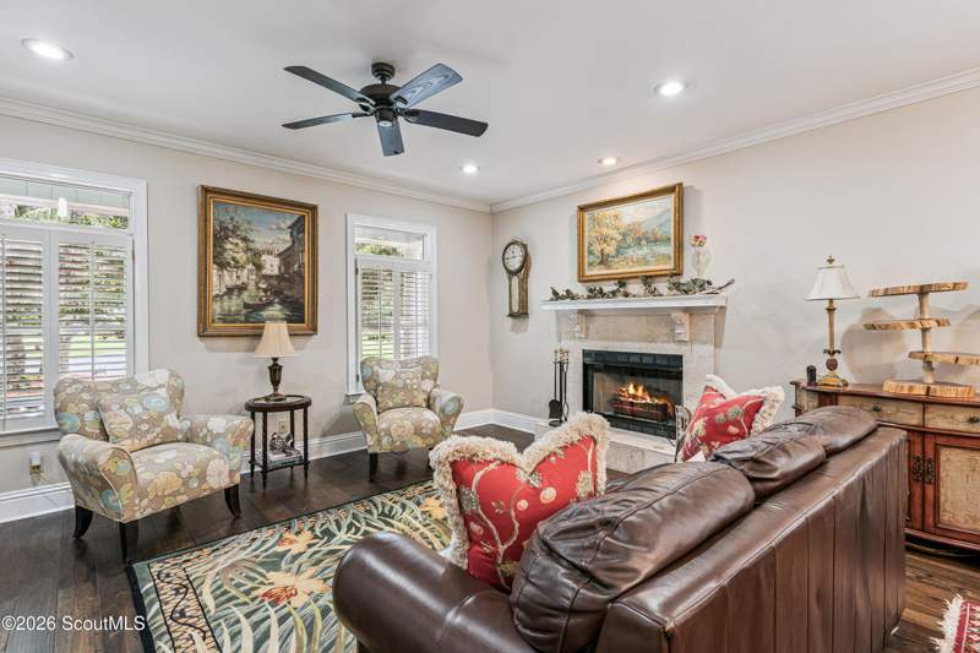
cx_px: 490
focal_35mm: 17
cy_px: 326
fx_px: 463
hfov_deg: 93.3
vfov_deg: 70.4
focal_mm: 17
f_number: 8
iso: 250
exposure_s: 1/6
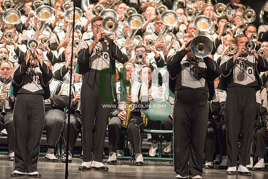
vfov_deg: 4.6
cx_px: 134
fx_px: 2234
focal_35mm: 300
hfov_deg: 6.9
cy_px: 90
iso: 4000
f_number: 2.8
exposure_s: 1/320
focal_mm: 300
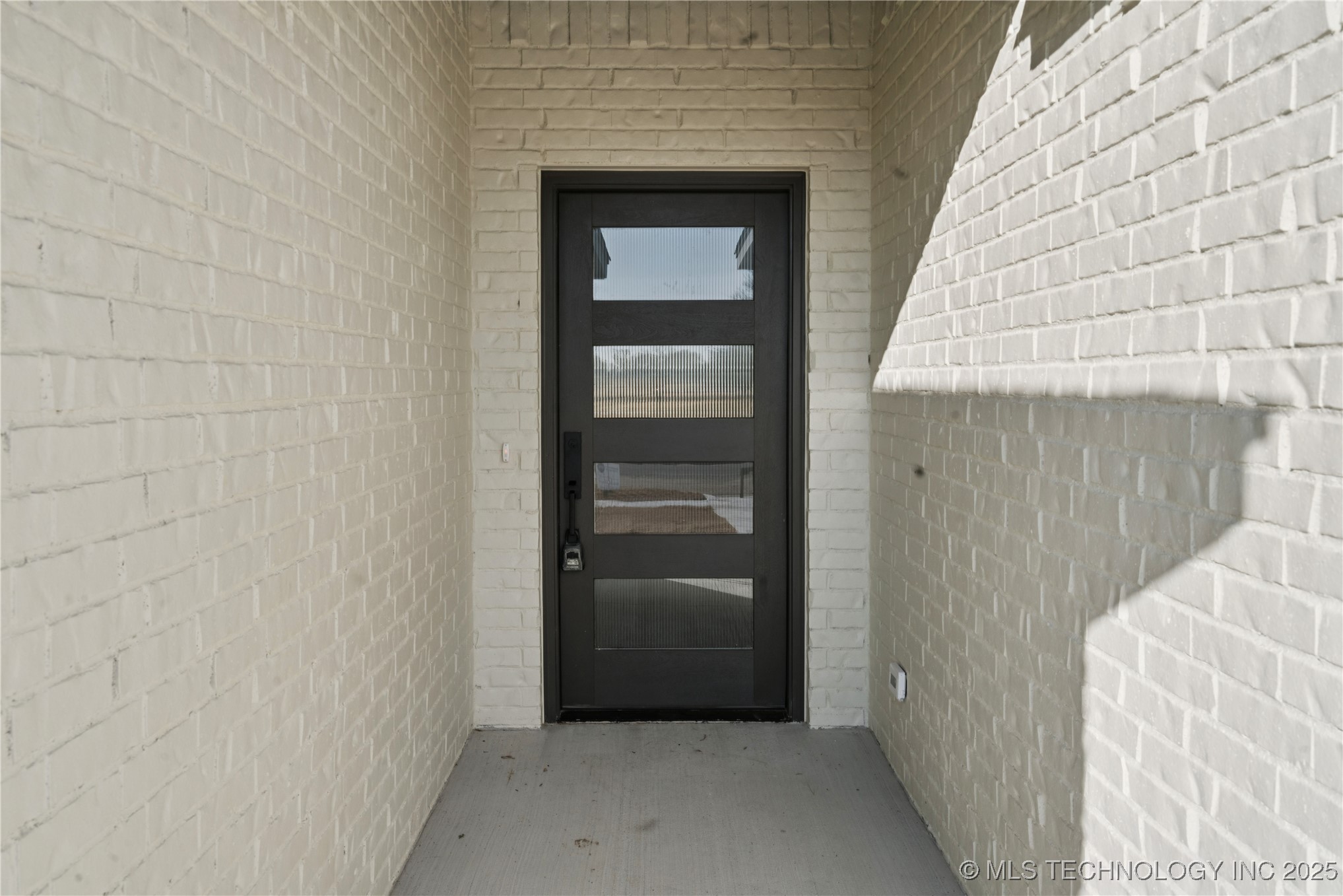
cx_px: 672
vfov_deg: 42.3
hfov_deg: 60.3
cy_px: 448
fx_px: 1156
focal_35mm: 31
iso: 800
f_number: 11
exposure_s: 1/800
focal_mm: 31
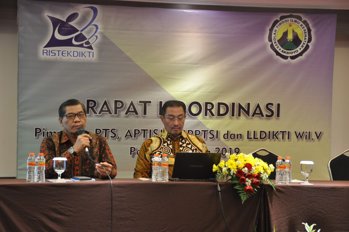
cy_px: 116
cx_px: 174
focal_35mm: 84
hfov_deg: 24.2
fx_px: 813
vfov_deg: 16.2
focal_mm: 56
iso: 1000
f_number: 4.8
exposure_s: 1/15
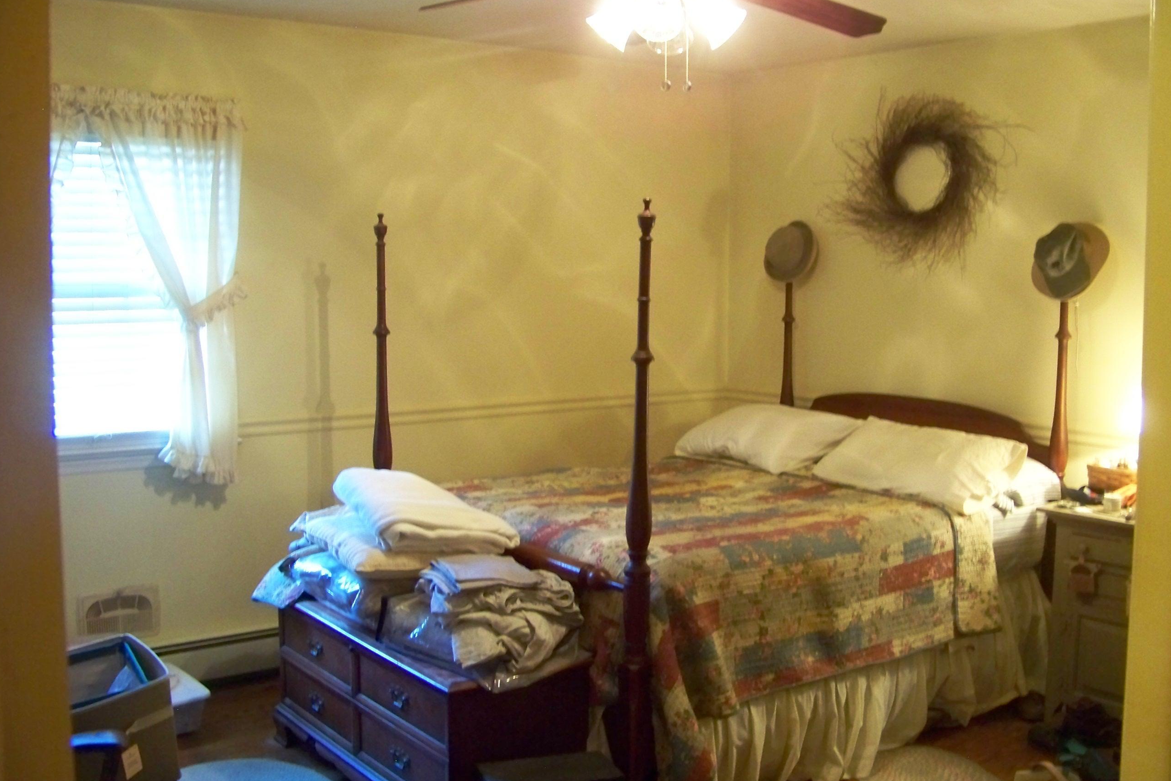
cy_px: 396
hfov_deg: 50.7
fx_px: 1236
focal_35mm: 38
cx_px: 590
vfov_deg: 35.1
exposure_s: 1/13
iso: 400
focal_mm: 5.85
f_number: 2.8
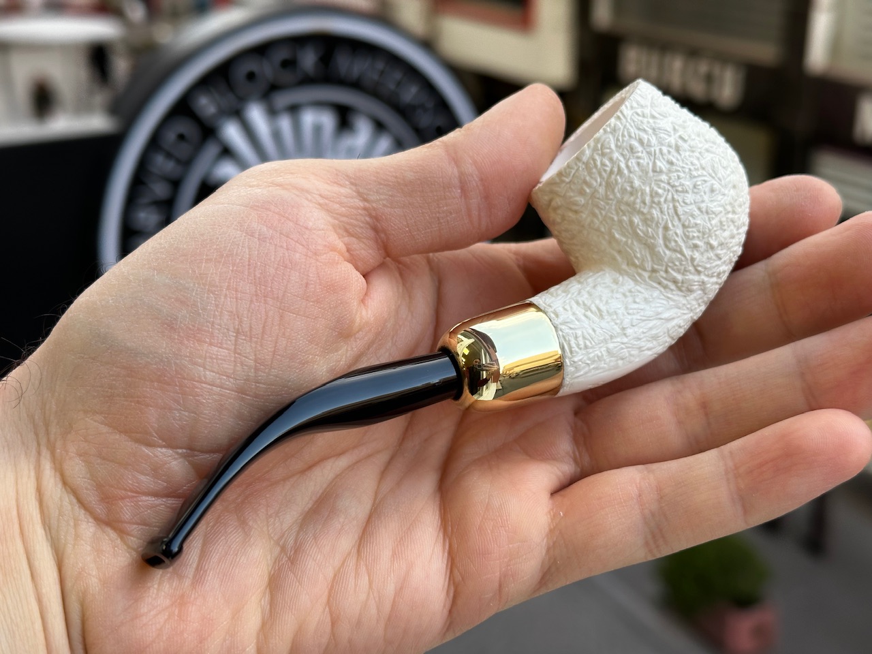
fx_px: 1209
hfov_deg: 39.7
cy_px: 327
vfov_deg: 30.3
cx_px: 436
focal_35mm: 48
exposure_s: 1/226
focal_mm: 6.86
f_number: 1.78
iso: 50
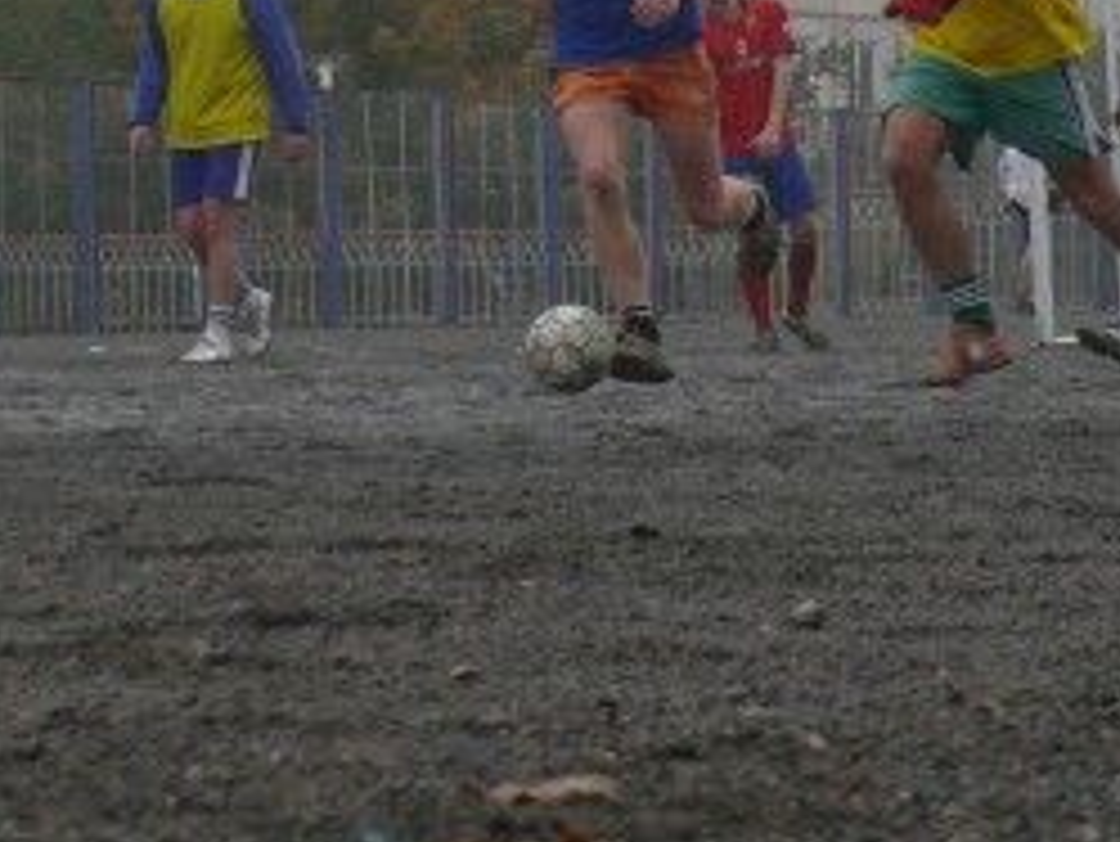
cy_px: 86
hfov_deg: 8.2
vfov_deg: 6.2
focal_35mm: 239
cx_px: 1349
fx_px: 7737
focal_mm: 12.7
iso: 125
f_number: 3.2
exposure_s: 1/500
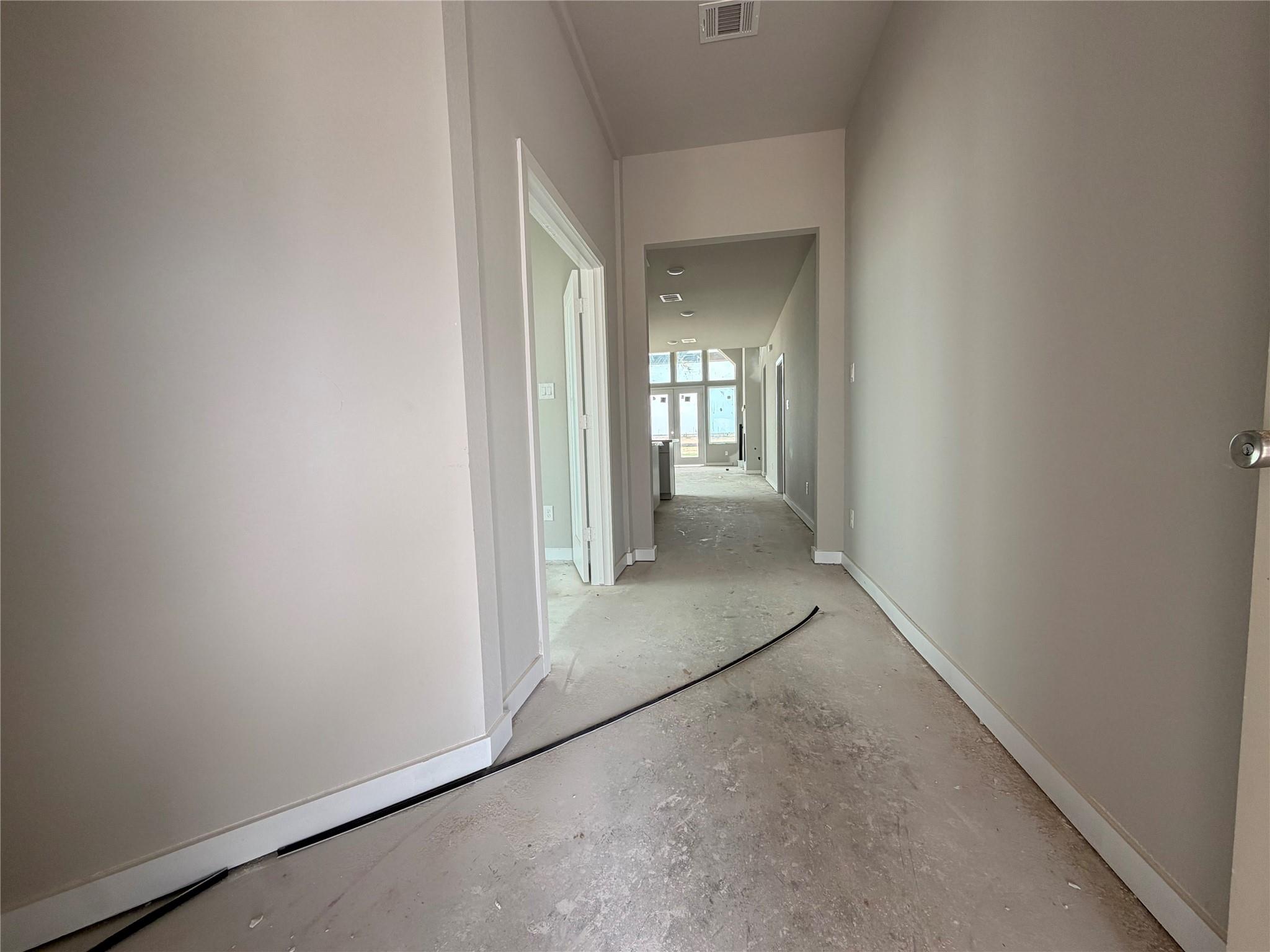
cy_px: 476
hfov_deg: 102.1
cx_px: 635
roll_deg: +1.7
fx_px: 514
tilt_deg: -4.5
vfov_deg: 85.7
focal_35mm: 14
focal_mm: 2.22
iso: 64
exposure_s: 1/121
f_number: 2.2
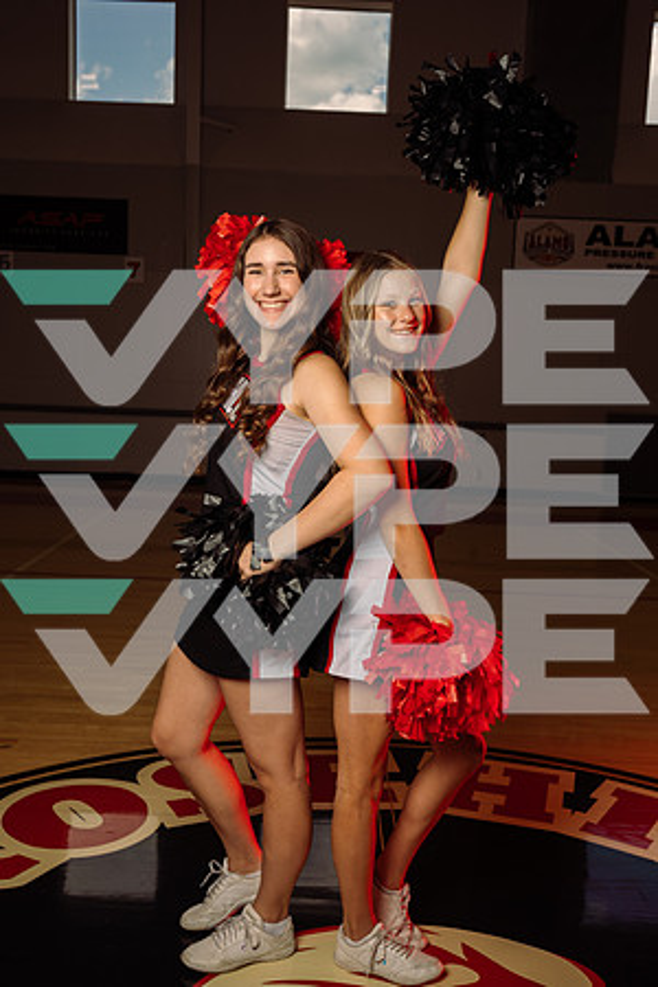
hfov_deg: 35.1
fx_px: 1042
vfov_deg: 50.7
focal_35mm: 38
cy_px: 494
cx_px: 329
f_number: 6.3
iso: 250
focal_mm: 38
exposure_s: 1/250
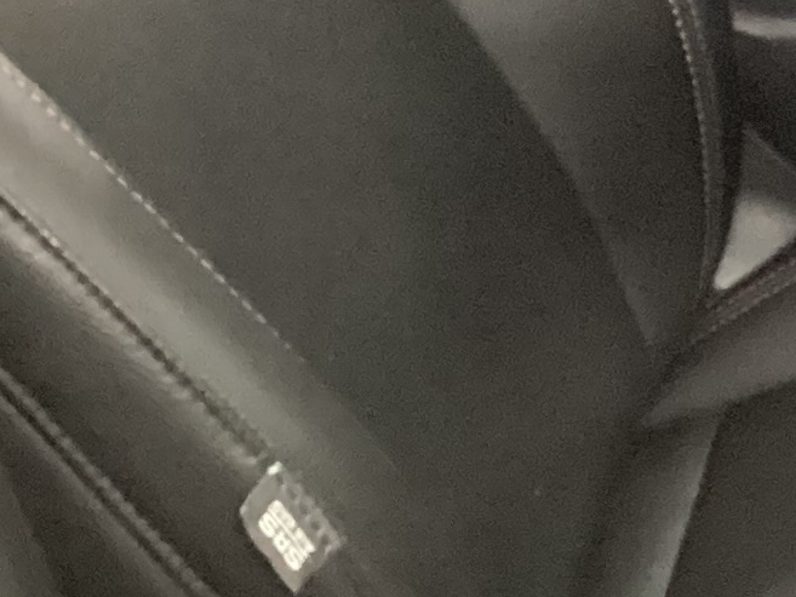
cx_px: 1513
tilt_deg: -25.5
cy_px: -237
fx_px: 3542
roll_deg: +1.7
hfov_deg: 11.7
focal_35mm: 154
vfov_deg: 9.4
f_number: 2.4
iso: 640
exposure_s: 1/20
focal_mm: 3.3
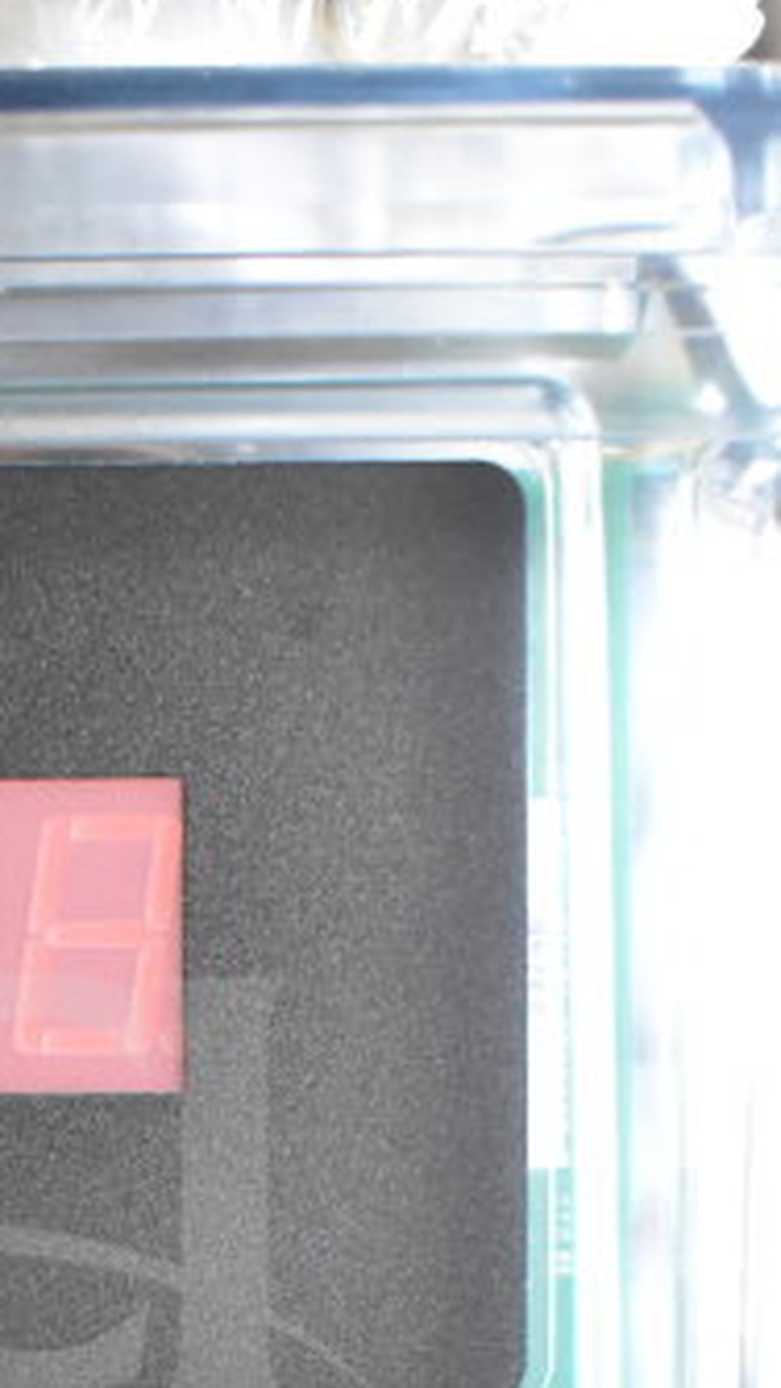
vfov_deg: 23.9
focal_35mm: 86
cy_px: 1307
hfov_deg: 13.8
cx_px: -91
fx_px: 3165
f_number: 6.3
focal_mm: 20
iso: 6400
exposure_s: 1/500
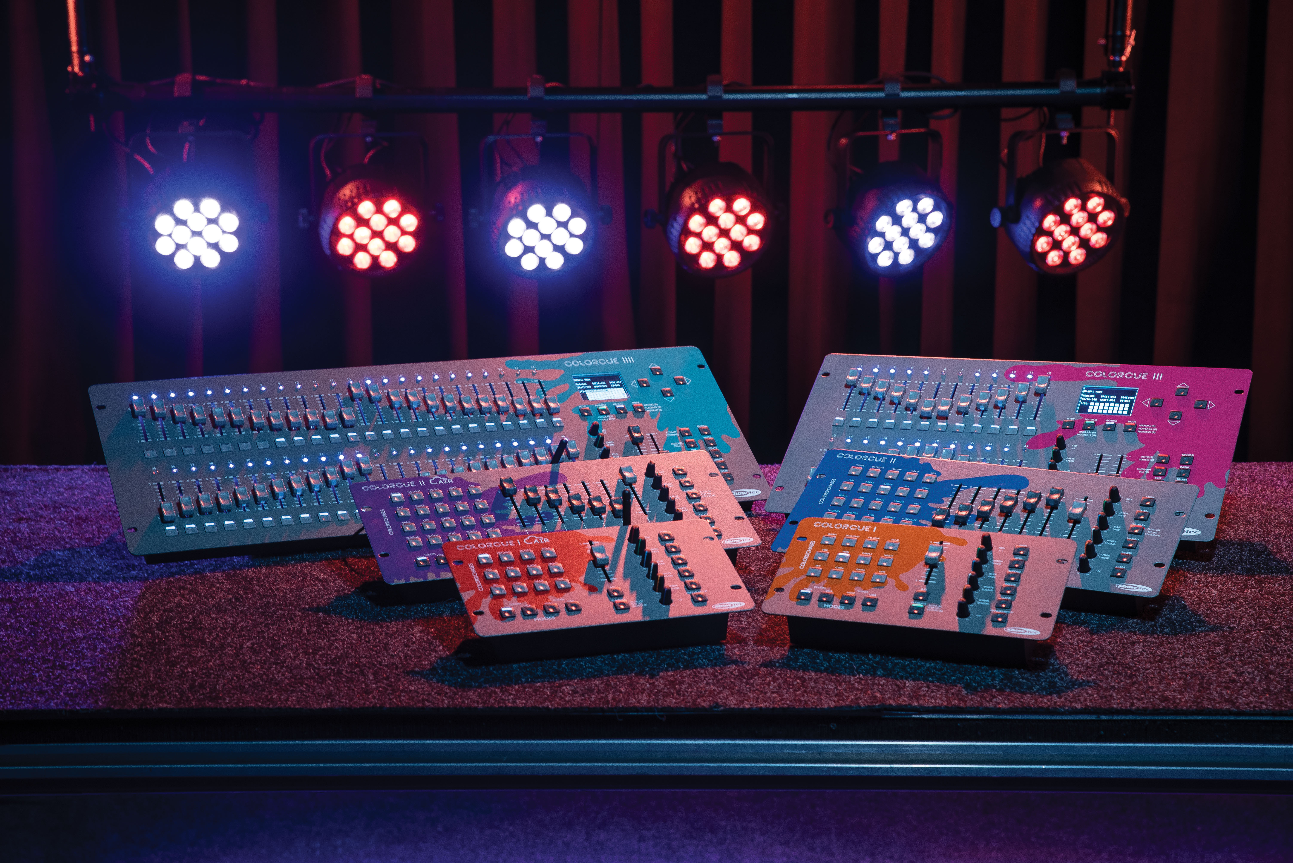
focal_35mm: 70
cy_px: 432
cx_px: 646
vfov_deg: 19.5
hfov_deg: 28.8
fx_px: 2515
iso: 200
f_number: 8
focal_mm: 70
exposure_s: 1/2
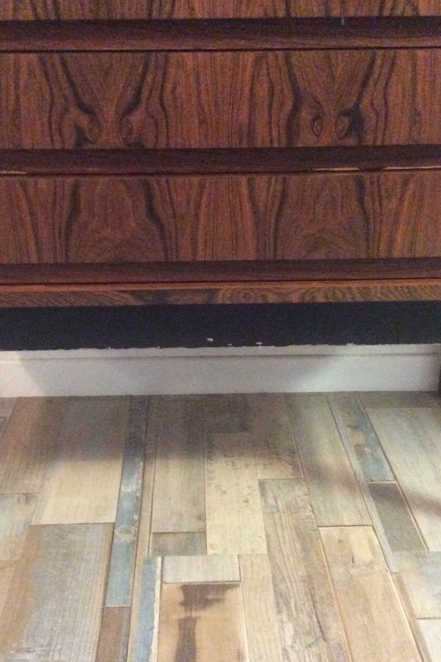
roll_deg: +0.8
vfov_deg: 43.6
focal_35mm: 45
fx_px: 827
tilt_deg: -22.9
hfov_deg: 29.9
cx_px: 210
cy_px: 329
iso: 640
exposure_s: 1/17
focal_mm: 3.3
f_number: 2.4
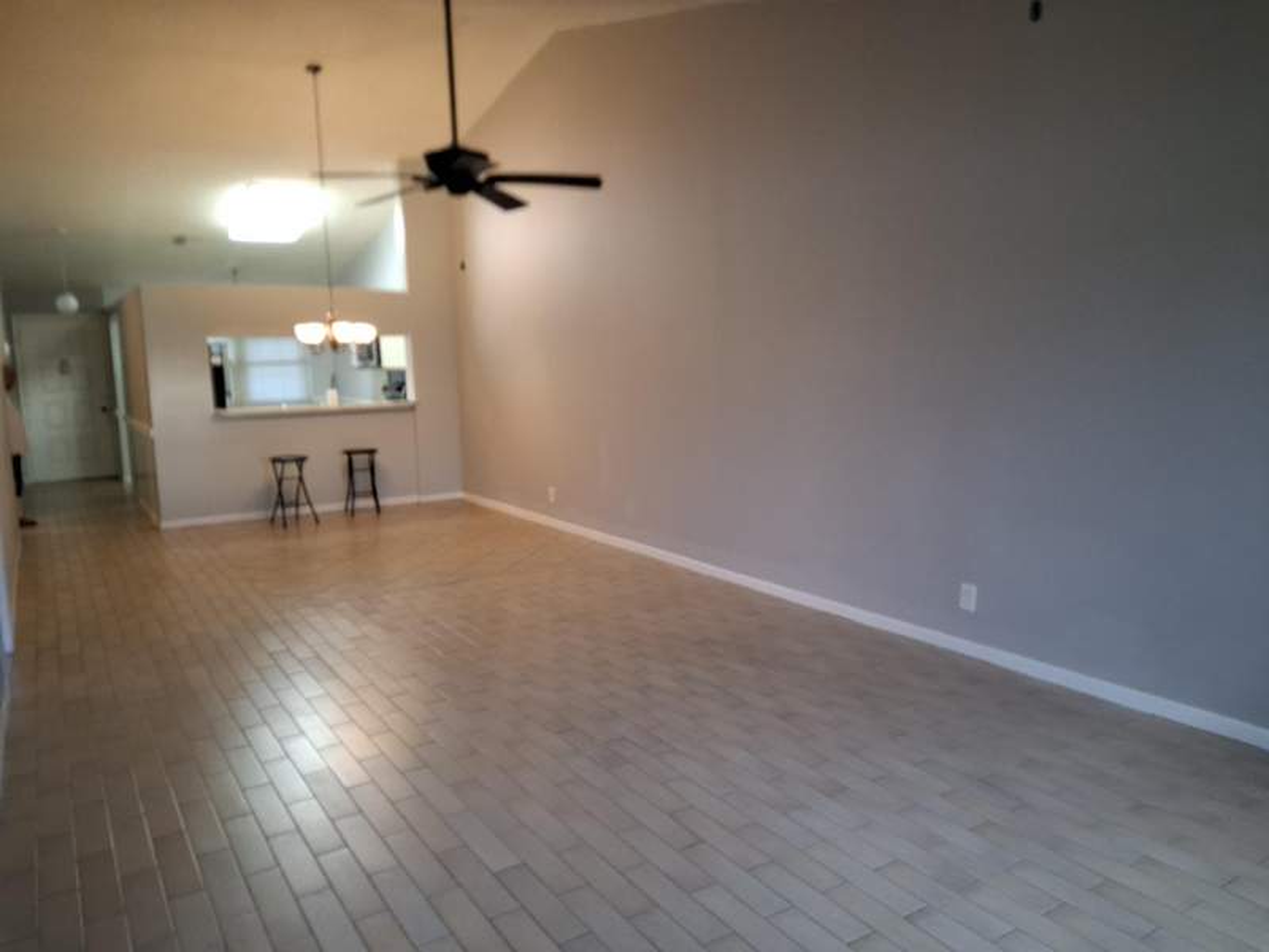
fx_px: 916
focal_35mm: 25
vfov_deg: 54.9
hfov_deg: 69.4
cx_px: 634
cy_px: 476
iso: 400
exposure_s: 1/30
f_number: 2
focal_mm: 3.08
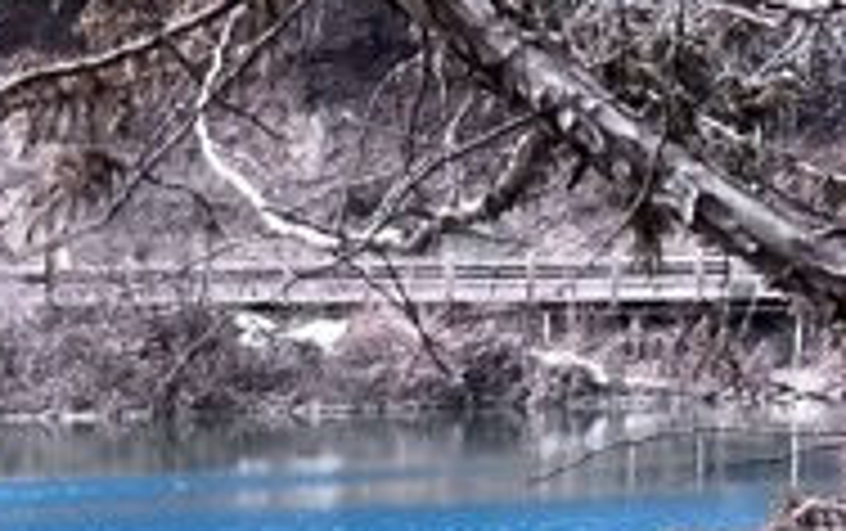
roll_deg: +2.4
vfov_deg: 4.6
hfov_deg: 7.4
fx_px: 6394
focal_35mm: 277
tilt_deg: -12.8
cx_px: -639
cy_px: 1593
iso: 50
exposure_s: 1/241
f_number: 1.78
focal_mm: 6.86
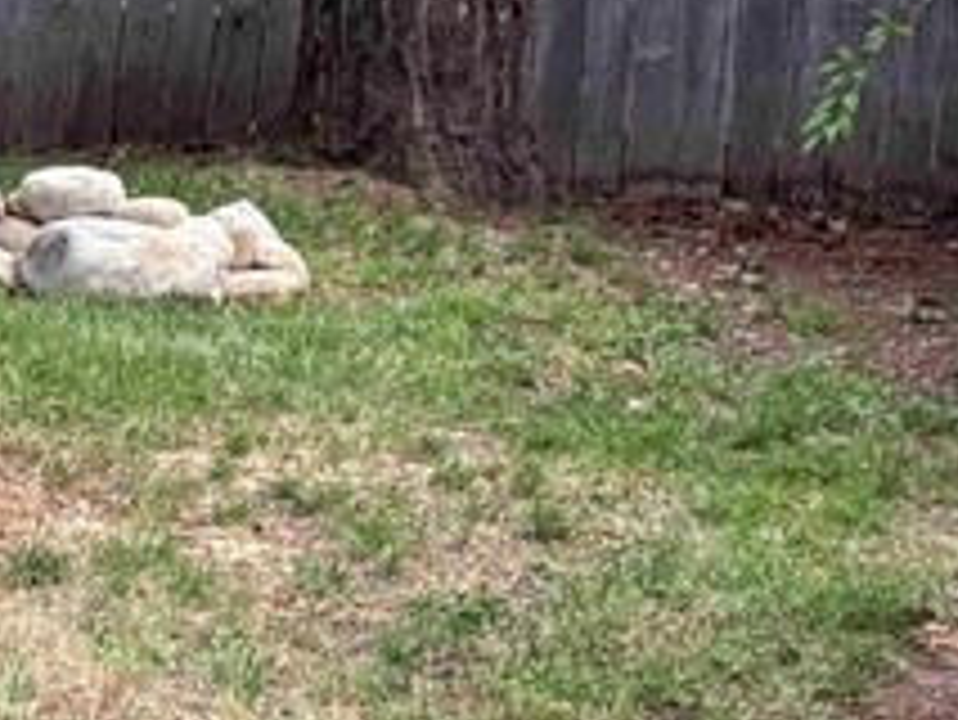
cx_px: -1876
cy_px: 864
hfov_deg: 8.5
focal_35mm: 195
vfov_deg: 7.6
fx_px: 5400
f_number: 1.6
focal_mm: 5.96
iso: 50
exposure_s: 1/548
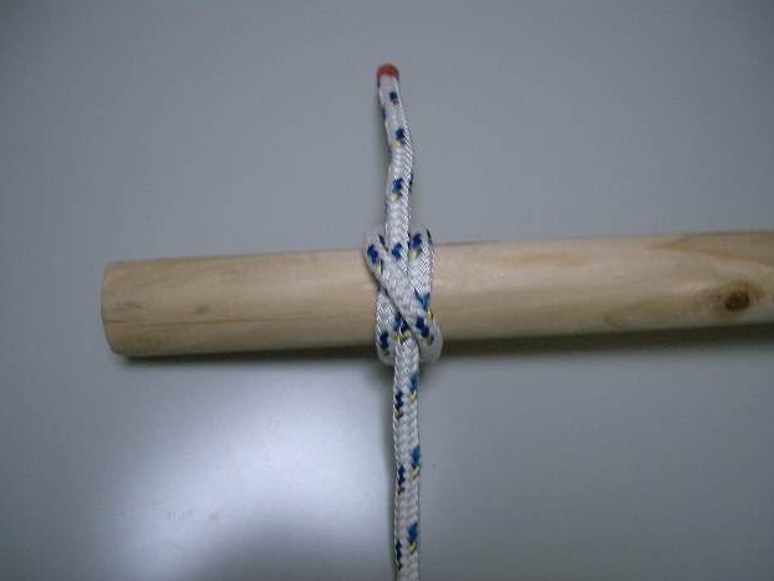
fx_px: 805
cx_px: 382
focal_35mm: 36
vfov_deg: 39.7
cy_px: 294
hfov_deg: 51.3
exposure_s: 1/40
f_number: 2.6
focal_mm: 5.8
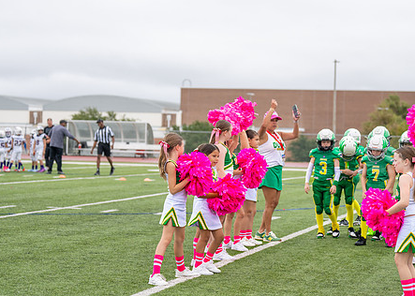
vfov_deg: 14.9
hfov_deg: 20.8
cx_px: 225
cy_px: 155
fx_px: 1131
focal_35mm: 96
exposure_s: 1/2000
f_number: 2.8
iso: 500
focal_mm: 70
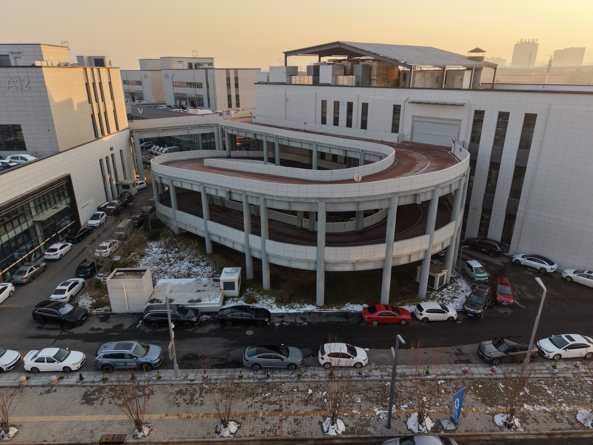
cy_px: 222
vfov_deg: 56.8
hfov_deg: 71.6
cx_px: 296
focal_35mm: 24
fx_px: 411
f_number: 1.8
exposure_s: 1/500
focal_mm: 8.67
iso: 100
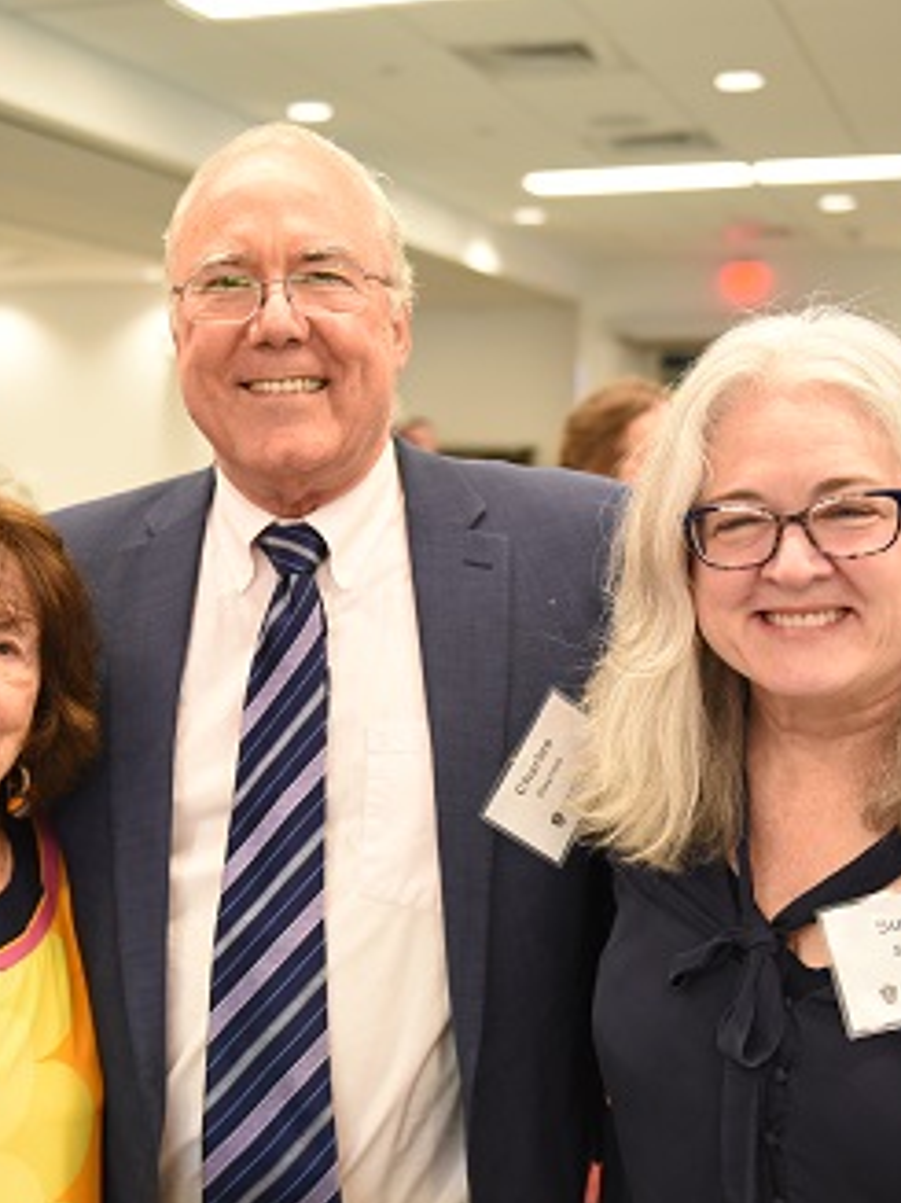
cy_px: 609
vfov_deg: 38.2
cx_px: 346
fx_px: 1736
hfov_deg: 29.0
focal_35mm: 50
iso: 3200
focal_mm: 34
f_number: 2.8
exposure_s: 1/400
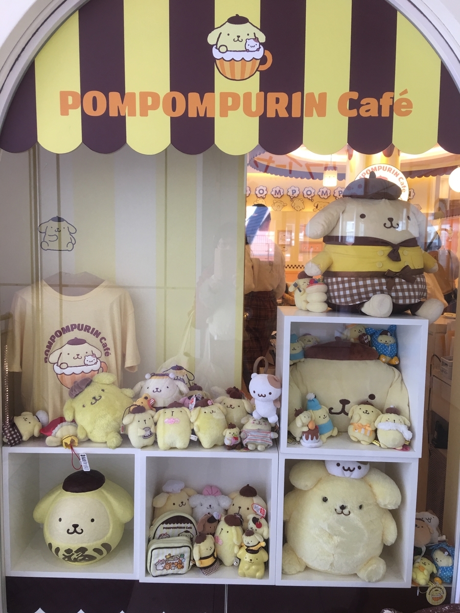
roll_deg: -1.4
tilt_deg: -5.4
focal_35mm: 29
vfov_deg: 61.7
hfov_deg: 48.2
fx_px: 514
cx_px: 230
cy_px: 306
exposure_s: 1/33
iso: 25
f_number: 2.2
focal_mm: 4.15
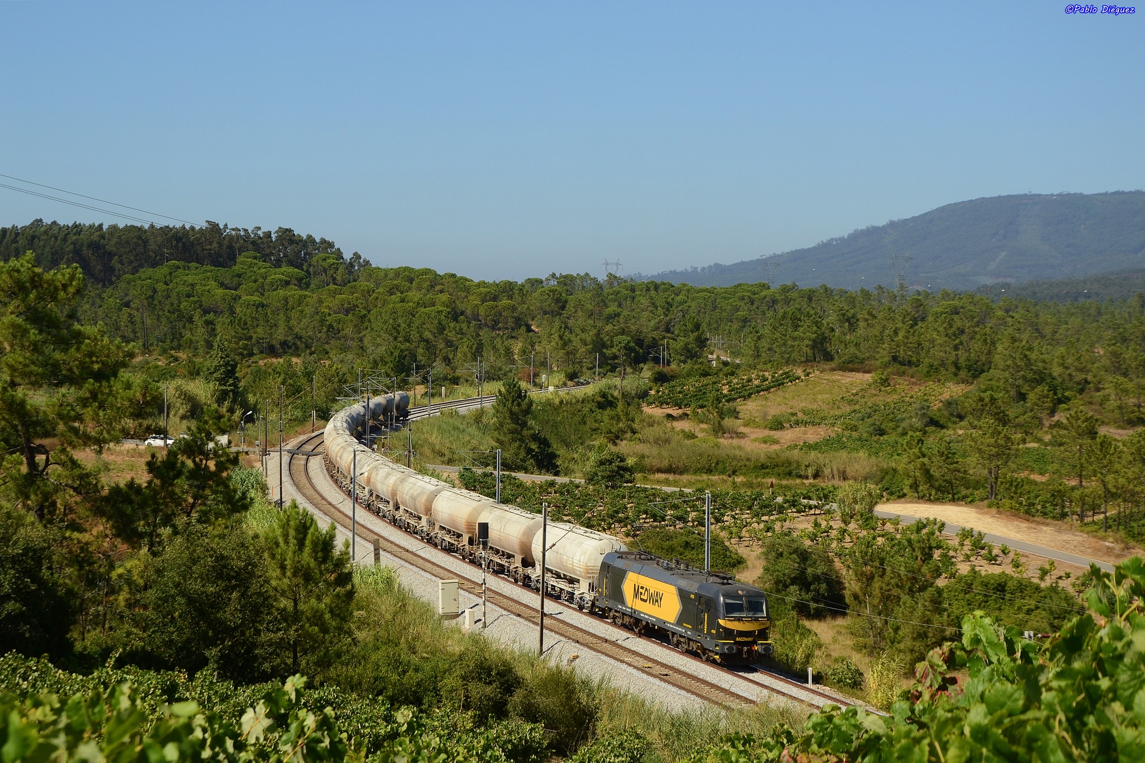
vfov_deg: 18.2
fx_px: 2385
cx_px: 572
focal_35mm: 75
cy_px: 382
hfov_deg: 27.0
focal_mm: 50
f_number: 8
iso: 200
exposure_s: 1/640
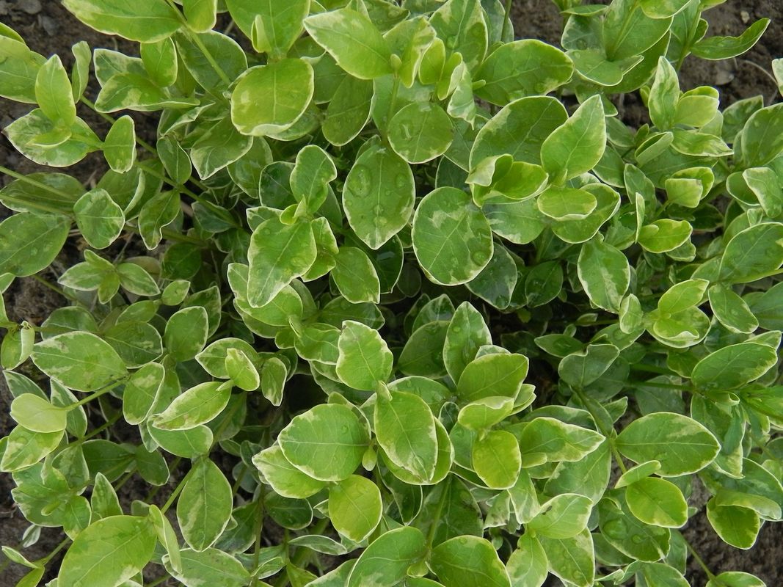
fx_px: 746
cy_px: 294
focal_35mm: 33
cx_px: 392
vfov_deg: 42.9
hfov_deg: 55.4
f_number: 3.5
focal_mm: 5.9
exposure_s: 1/160
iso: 200
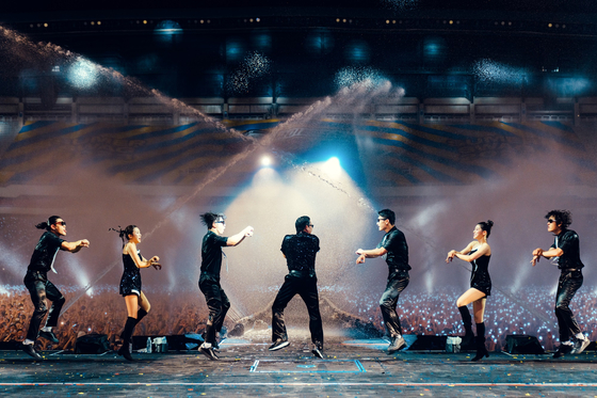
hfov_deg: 40.4
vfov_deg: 27.5
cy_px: 199
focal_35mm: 49
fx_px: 812
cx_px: 298
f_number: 2.8
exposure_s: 1/800
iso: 1250
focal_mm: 49
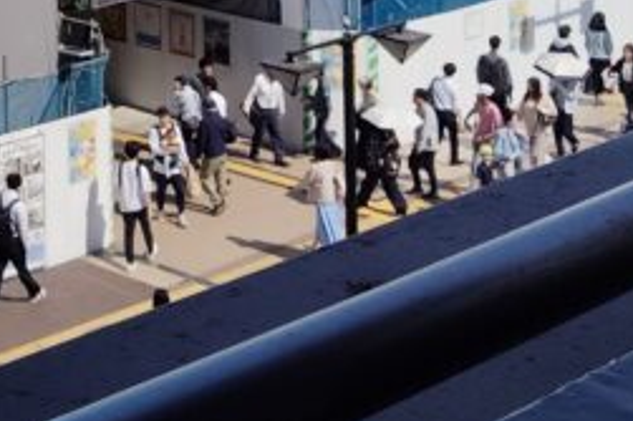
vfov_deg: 10.2
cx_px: -424
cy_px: -546
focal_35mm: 119
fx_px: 2091
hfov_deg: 15.4
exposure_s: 1/1360
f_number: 1.8
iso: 50
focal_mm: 4.22
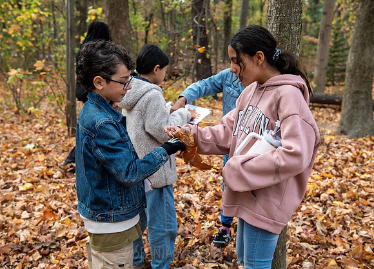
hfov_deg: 44.0
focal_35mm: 43
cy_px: 146
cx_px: 181
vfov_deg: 32.4
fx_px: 463
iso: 160
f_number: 3.5
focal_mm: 38
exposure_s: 1/400
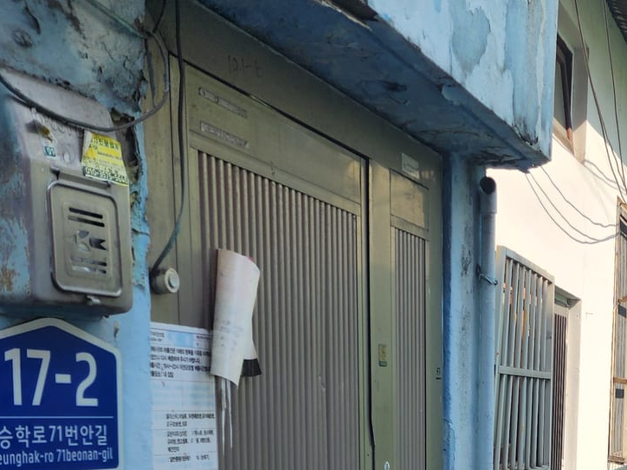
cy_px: 555
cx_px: 618
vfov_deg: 22.3
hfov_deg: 29.7
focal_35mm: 61
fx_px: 1105
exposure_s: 1/583
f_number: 1.8
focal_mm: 6.4
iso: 12
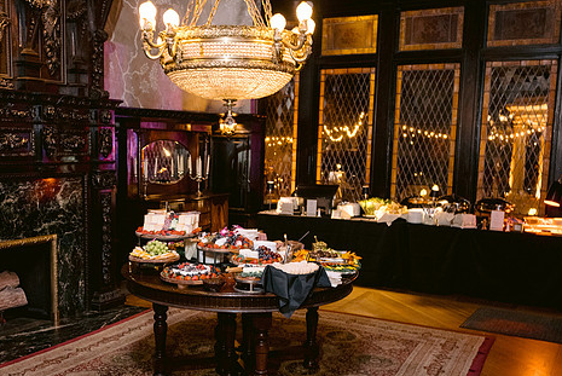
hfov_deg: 48.3
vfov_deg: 33.4
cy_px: 220
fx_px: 625
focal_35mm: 40
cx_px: 247
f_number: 3.5
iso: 1600
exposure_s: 1/60
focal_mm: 28
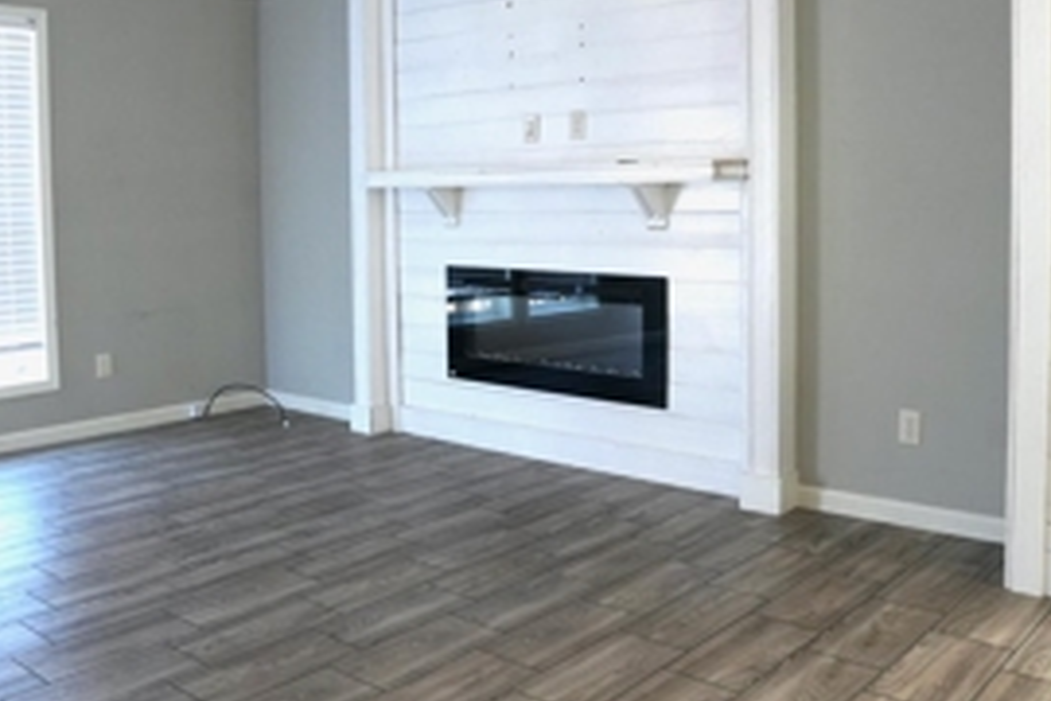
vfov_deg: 36.6
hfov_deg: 53.1
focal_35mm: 36
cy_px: 253
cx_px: 512
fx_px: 1051
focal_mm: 24
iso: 2500
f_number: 4.5
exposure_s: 1/100
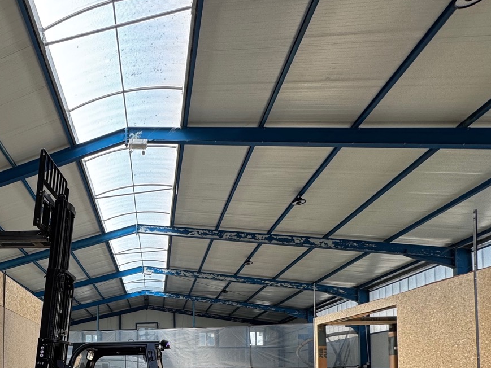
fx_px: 411
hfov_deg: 51.3
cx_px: 16
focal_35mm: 29
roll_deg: -0.2
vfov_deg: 42.5
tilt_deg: +3.1
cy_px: 357
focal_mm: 2.22
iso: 40
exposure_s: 1/142
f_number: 2.2
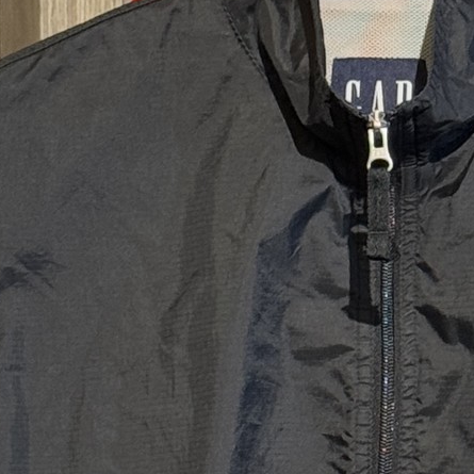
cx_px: 376
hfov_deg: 7.2
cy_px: 721
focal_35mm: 244
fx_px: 3780
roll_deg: +0.3
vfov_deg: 7.1
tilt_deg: -1.8
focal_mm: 6.76
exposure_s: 1/40
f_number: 1.78
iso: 320
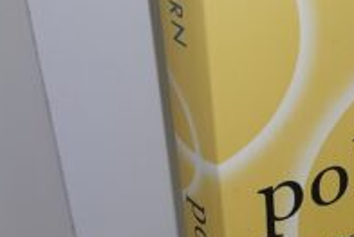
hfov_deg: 21.7
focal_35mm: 89
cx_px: 385
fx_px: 876
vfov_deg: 15.3
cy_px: 172
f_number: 1.7
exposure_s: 1/254
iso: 40
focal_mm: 3.7
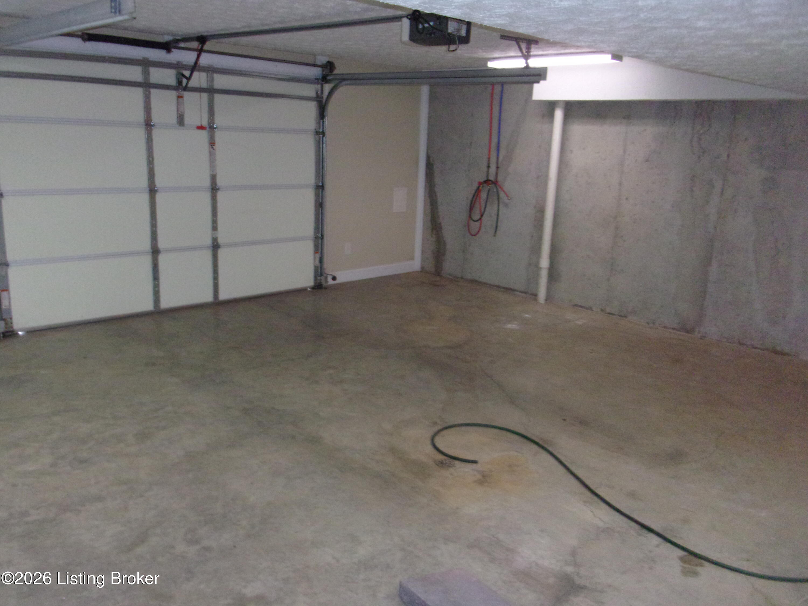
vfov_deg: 49.7
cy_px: 303
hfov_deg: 63.4
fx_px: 654
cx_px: 404
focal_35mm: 28
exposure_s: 1/34
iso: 663
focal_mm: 5.1
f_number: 3.9
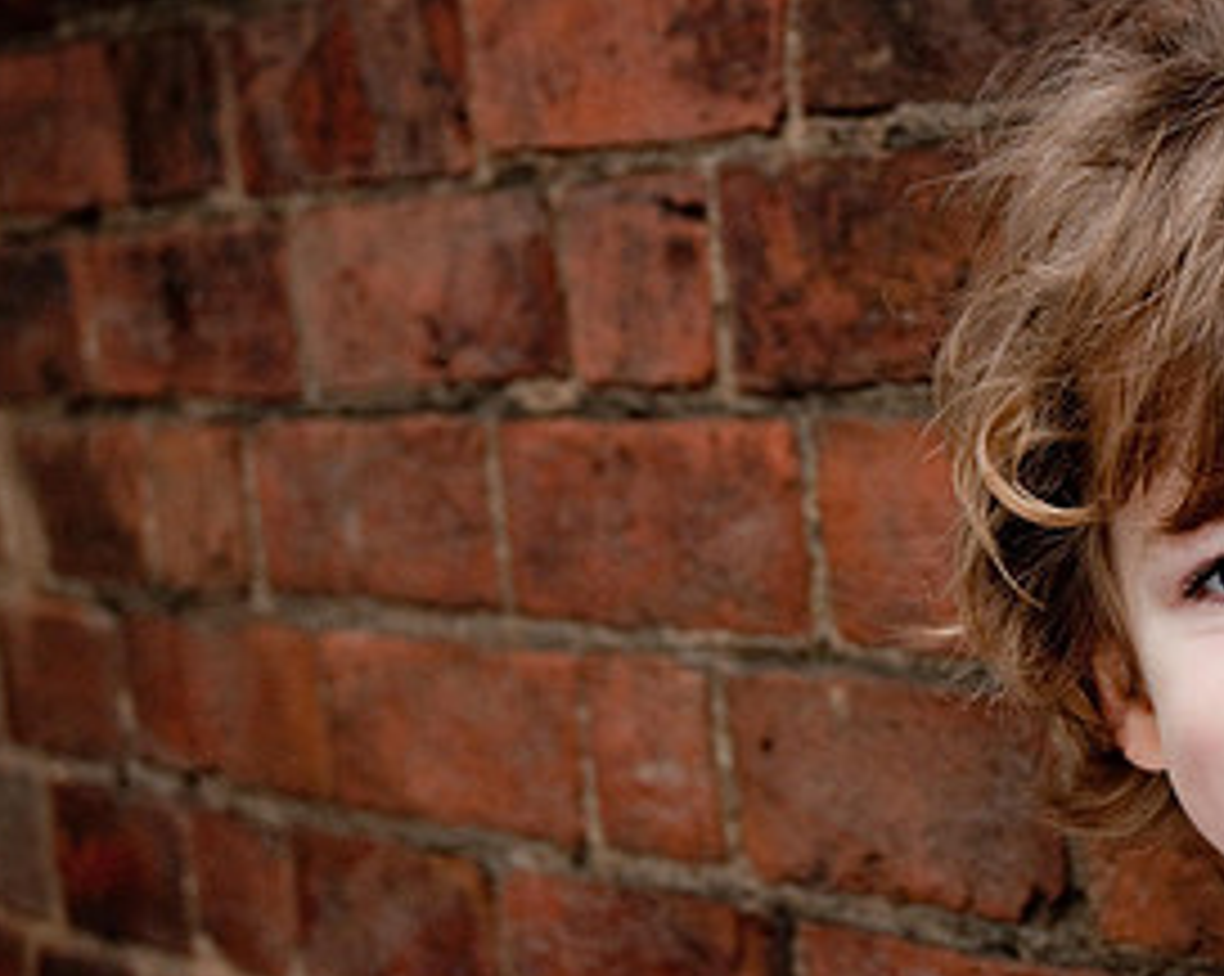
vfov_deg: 12.8
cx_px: 918
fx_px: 4342
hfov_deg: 16.0
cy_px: 573
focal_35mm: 120
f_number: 4.2
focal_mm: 40
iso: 800
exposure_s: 1/500
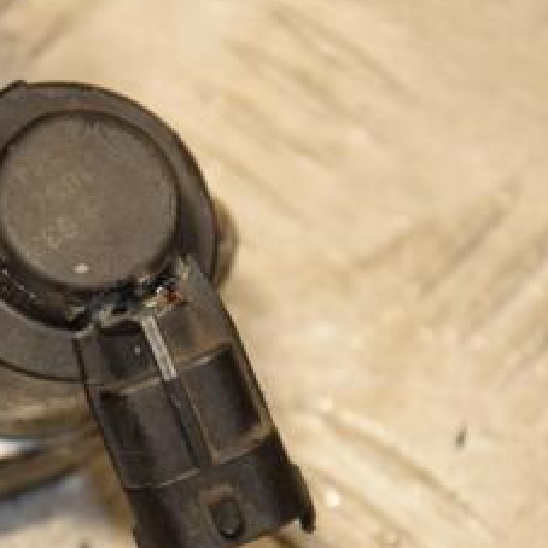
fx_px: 6325
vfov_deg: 5.0
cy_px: 331
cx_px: 94
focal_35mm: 353
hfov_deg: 5.0
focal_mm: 105
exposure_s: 1/100
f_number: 5.6
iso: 800
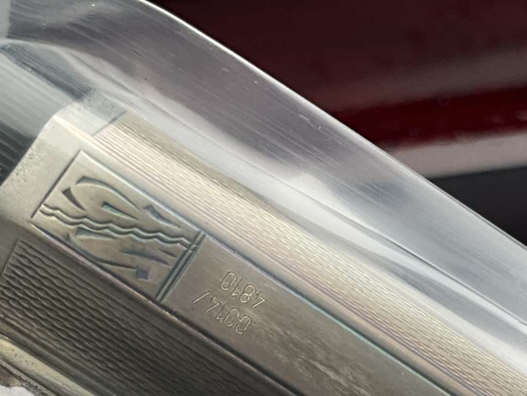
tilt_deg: -61.6
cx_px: 466
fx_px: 1340
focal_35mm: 88
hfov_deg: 21.8
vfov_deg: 16.2
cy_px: 457
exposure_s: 1/123
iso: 20
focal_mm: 3
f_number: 1.8
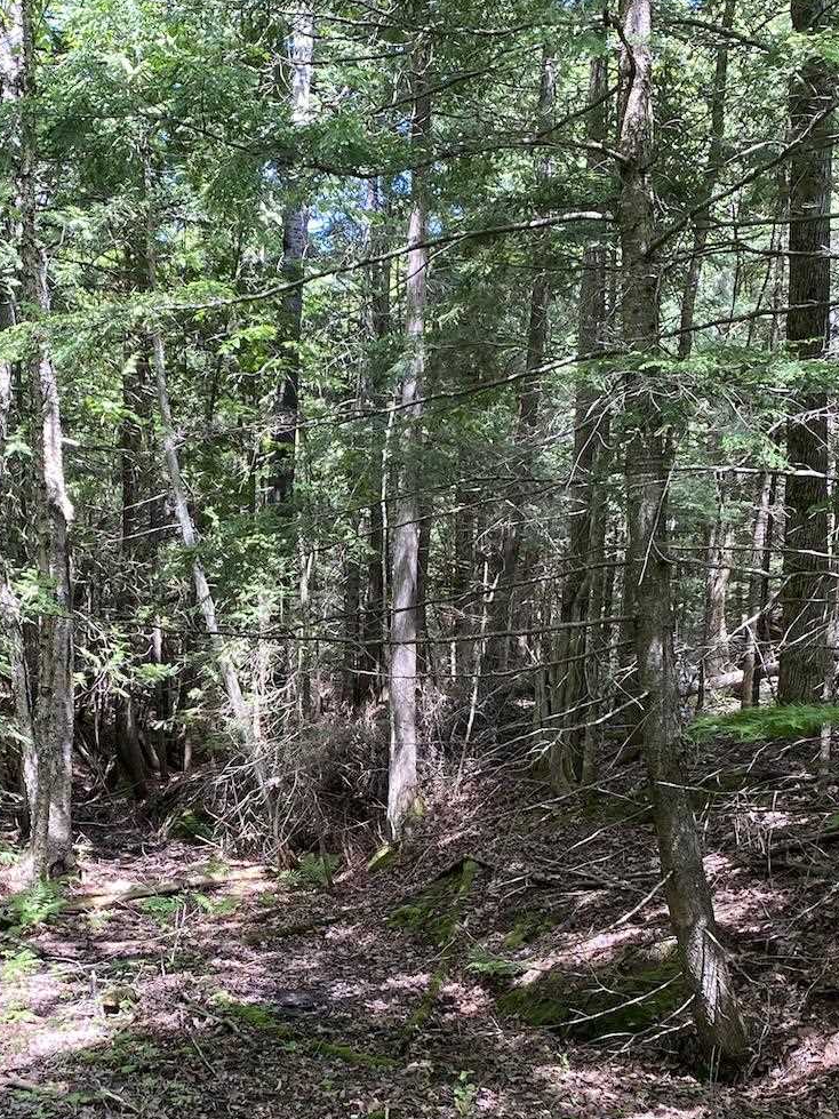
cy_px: 798
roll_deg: -0.5
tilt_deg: -8.3
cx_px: 258
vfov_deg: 36.9
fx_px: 1648
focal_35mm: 51
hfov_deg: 28.3
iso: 100
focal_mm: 4.25
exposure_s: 1/121
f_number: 1.8
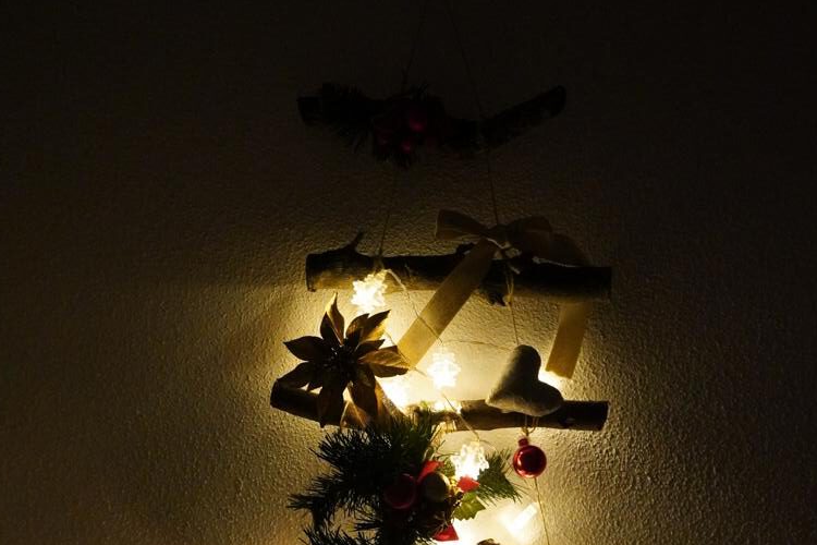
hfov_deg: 42.7
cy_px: 484
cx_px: 410
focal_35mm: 46
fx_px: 1044
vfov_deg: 28.2
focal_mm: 20
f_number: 3.5
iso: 6400
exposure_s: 1/100
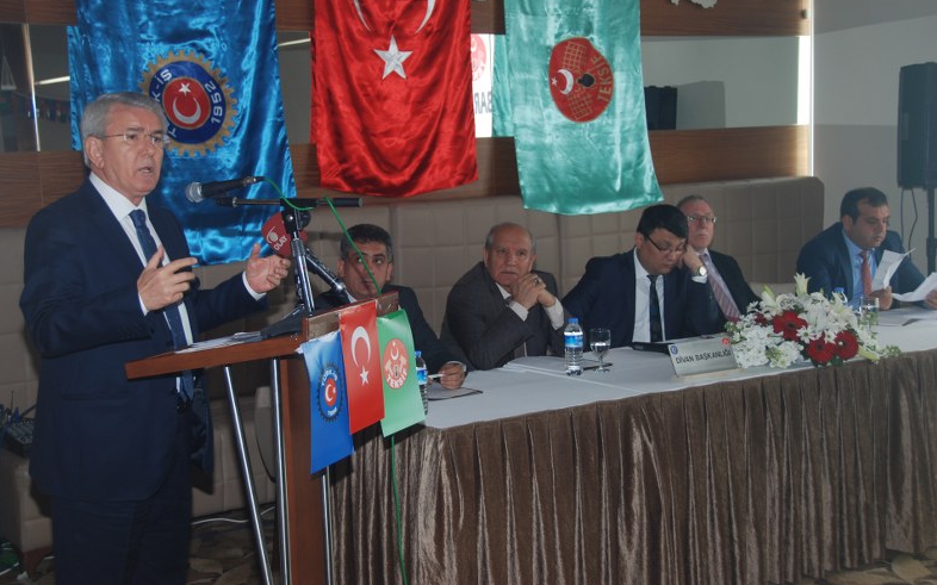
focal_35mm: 53
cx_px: 461
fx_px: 1353
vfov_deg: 24.4
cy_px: 269
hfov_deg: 38.2
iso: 200
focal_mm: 34
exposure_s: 1/60
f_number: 4.2
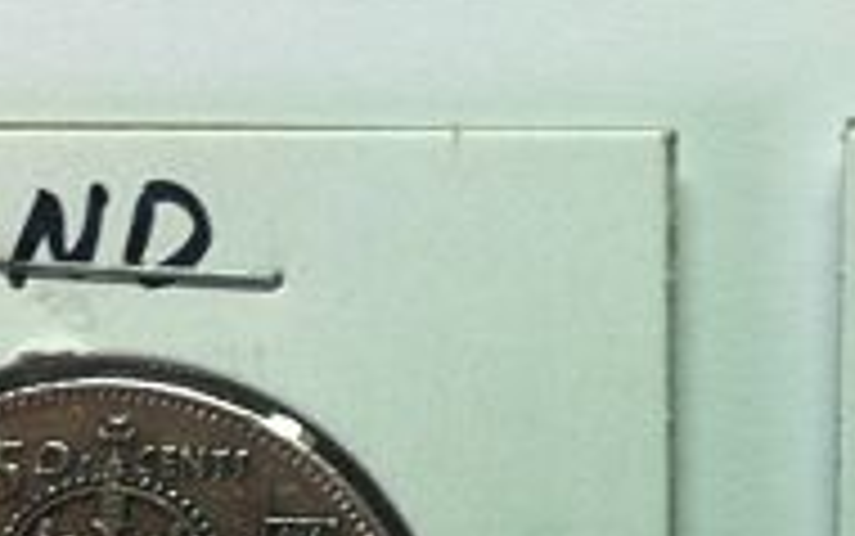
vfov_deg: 11.0
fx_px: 2728
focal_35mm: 117
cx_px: 698
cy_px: 622
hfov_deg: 17.6
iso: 100
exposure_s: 1/15
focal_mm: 3.85
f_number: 2.8
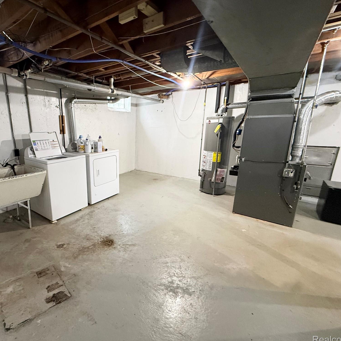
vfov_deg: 84.0
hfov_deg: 82.0
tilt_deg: -13.3
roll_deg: +0.9
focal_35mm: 17
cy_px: 171
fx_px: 189
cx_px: 124
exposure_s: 1/60
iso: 400
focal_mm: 2.22
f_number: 2.2
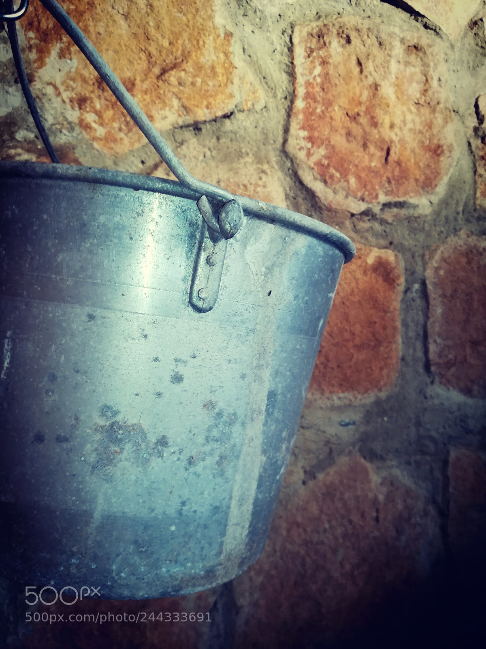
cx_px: 243
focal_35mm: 26
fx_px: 487
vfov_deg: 67.3
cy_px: 324
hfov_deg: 53.1
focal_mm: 3.83
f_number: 2.2
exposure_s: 1/30
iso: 100
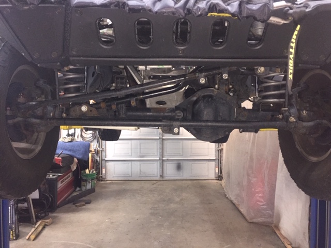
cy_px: 124
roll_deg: -0.6
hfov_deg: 61.7
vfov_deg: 48.2
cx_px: 166
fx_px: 277
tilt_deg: -2.4
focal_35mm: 29
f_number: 2.2
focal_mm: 4.15
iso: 250
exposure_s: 1/16
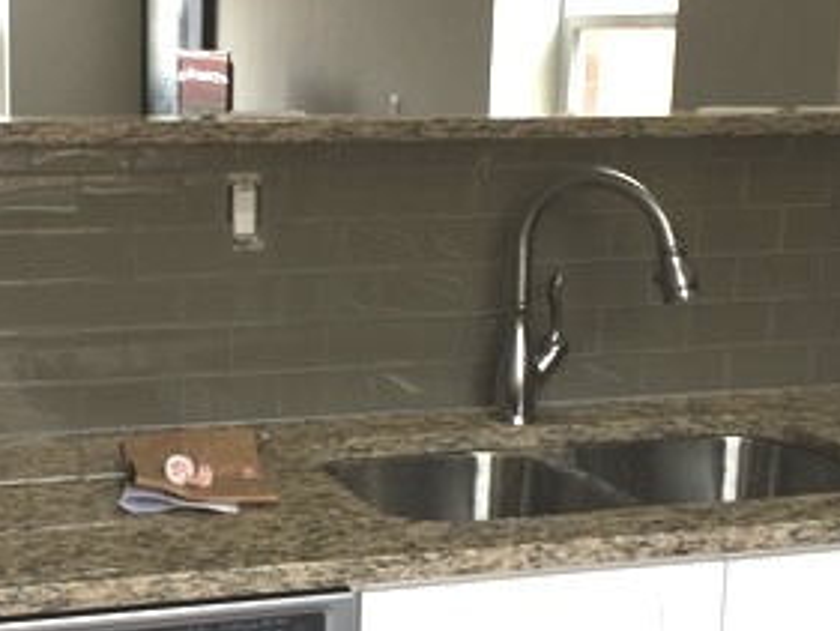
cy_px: 377
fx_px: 1602
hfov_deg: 28.8
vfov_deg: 22.2
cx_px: 185
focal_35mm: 66
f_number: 2.2
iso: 32
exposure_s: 1/40
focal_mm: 4.15
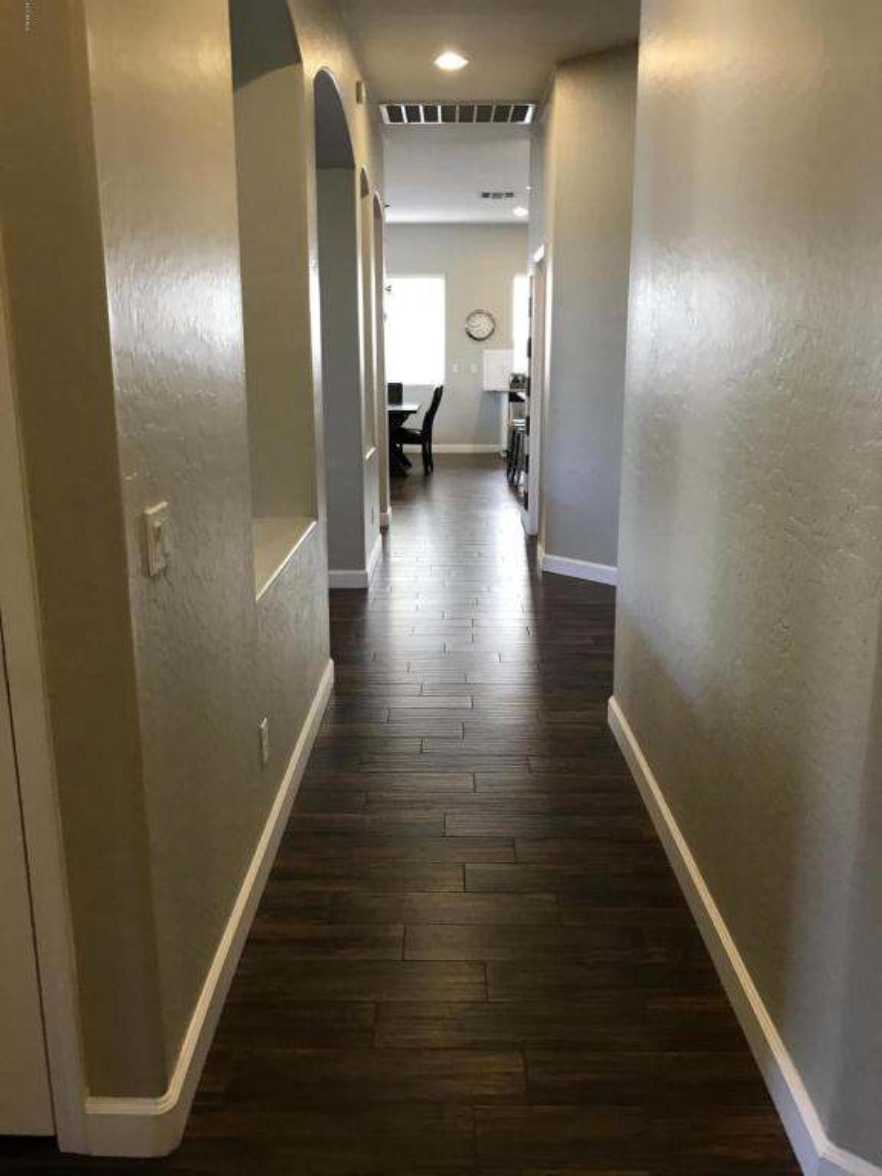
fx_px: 951
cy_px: 588
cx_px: 441
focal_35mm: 28
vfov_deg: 63.4
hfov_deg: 49.7
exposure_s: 1/17
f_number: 1.8
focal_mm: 3.99
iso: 40
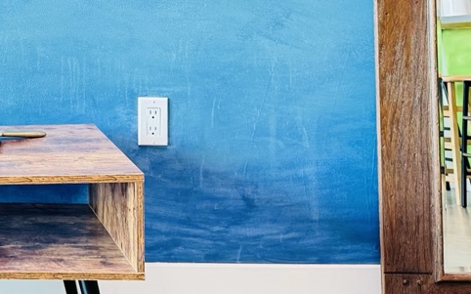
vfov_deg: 13.2
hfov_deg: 20.3
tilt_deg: +0.1
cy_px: -99
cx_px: -111
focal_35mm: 95
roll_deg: -0.1
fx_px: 1219
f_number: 1.78
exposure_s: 1/60
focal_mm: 6.86
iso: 160
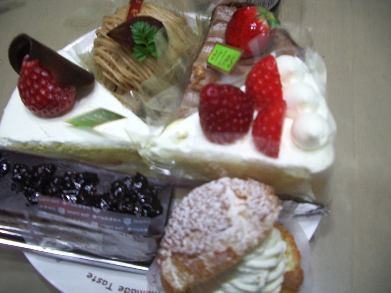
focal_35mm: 35
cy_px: 146
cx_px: 196
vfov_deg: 40.7
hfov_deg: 52.6
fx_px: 395
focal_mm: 5.8
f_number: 2.6
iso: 100
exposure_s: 1/15
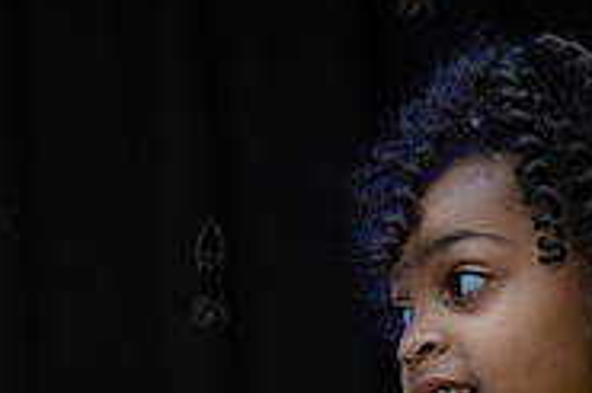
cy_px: 423
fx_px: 4124
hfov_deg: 8.1
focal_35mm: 251
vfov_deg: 5.4
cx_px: -205
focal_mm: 80
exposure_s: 1/1000
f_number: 2.8
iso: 1600
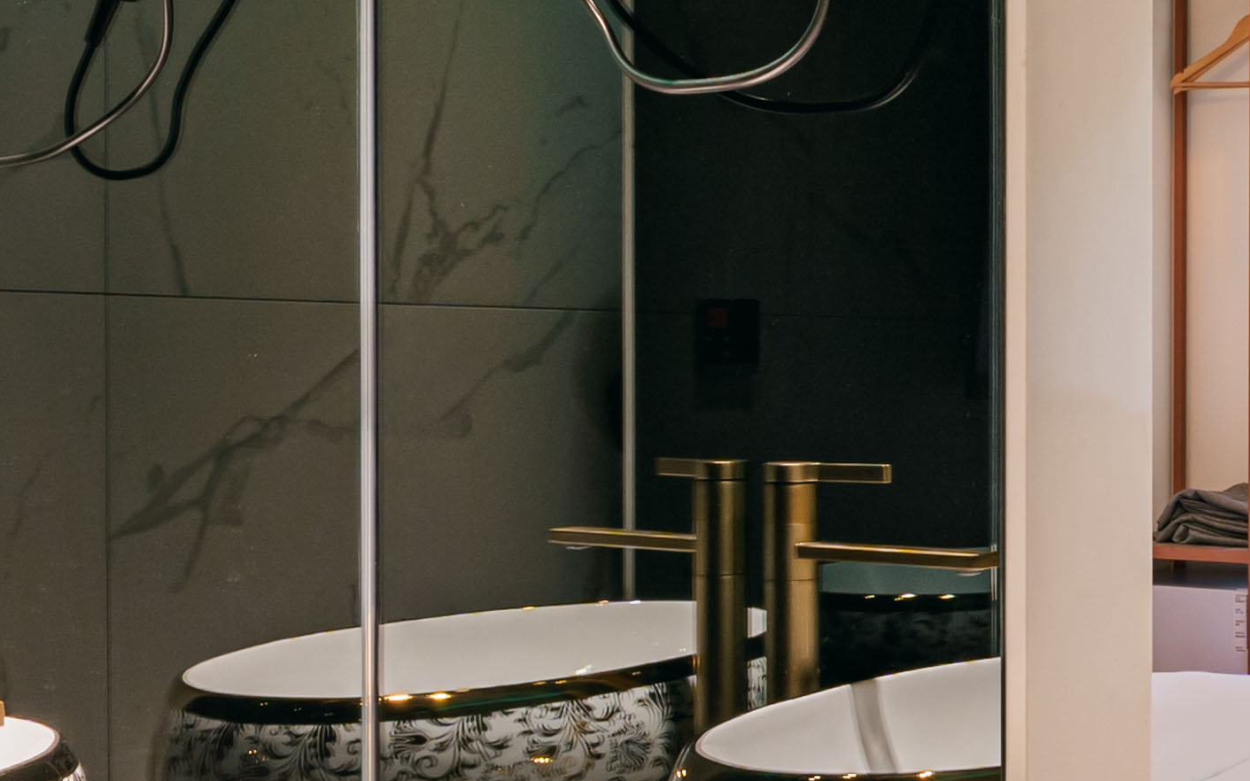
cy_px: 694
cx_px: 1190
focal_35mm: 52
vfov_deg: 24.2
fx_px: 1772
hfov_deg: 35.8
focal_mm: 12
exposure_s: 1
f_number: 11
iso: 100
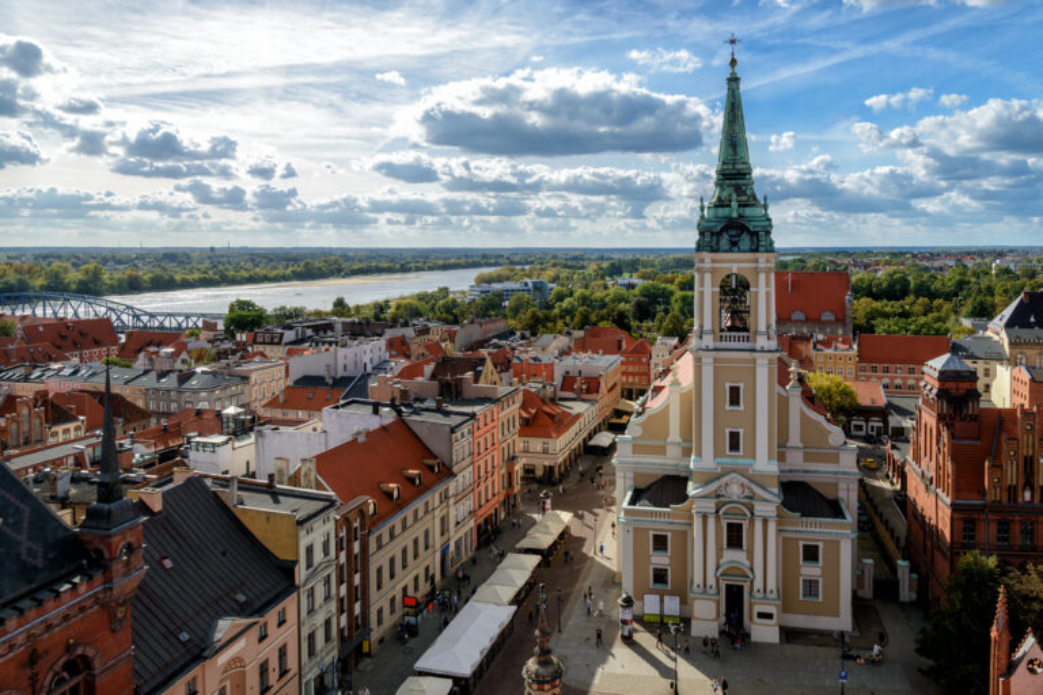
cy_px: 348
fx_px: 695
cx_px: 522
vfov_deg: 53.1
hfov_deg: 73.7
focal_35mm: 24
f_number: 14
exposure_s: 1/125
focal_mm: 24
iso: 200
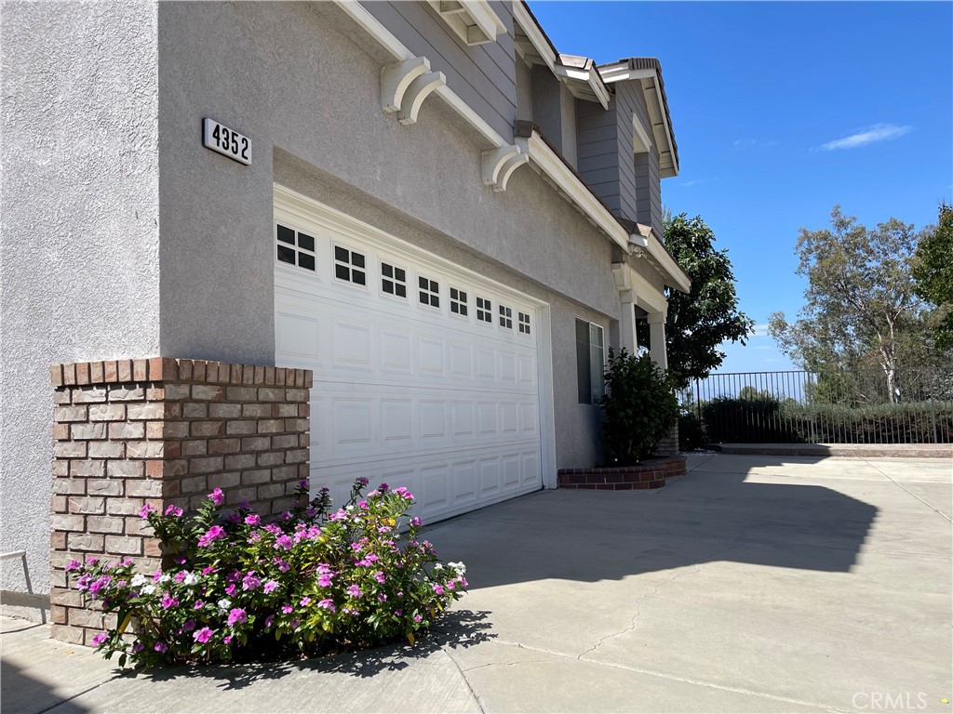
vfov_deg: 54.9
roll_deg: +1.3
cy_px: 357
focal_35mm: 25
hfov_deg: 69.4
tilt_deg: +3.7
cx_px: 476
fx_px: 688
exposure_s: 1/3003
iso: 32
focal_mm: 5.1
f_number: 1.6
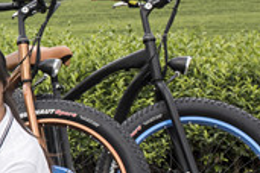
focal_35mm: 164
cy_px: 27
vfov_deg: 8.3
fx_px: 1184
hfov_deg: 11.1
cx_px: -292
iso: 160
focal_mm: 35
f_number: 6.3
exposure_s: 1/250
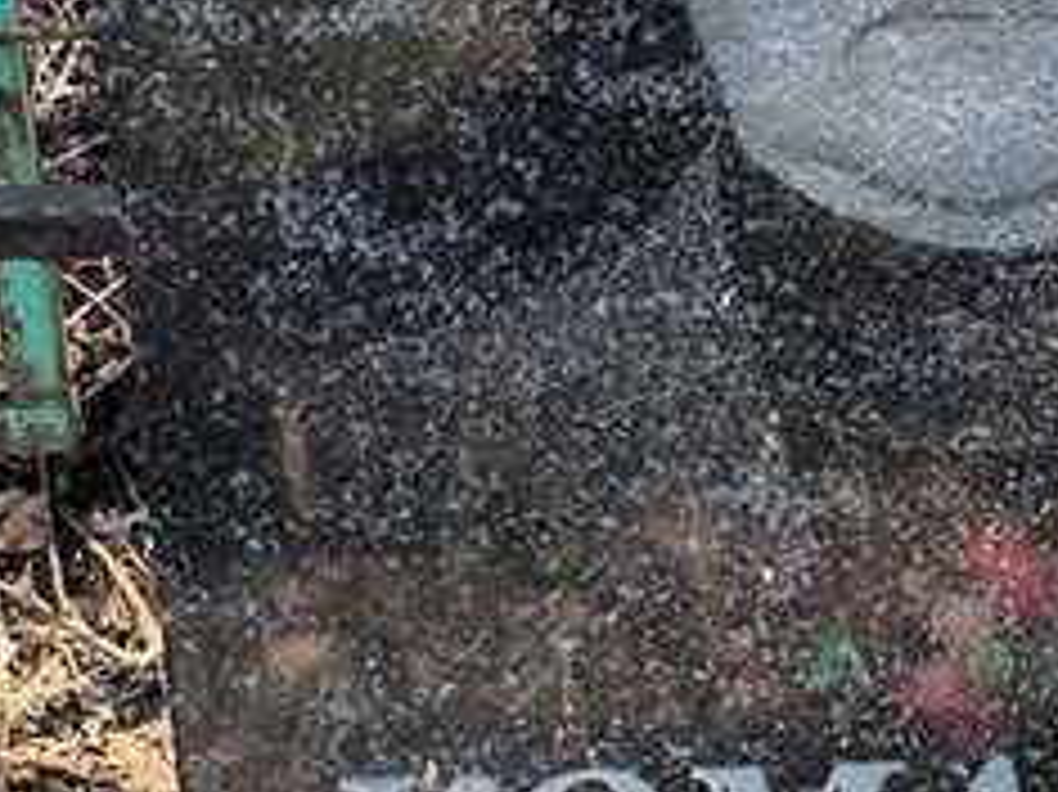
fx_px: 5193
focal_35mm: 170
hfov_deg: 11.5
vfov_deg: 8.6
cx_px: 1033
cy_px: 886
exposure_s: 1/230
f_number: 1.7
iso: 50
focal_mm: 4.71
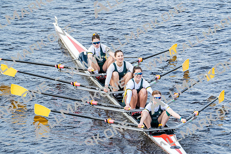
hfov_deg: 4.8
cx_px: 116
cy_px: 77
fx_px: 2760
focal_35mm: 430
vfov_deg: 3.2
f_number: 6.3
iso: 1250
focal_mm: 430
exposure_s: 1/1250
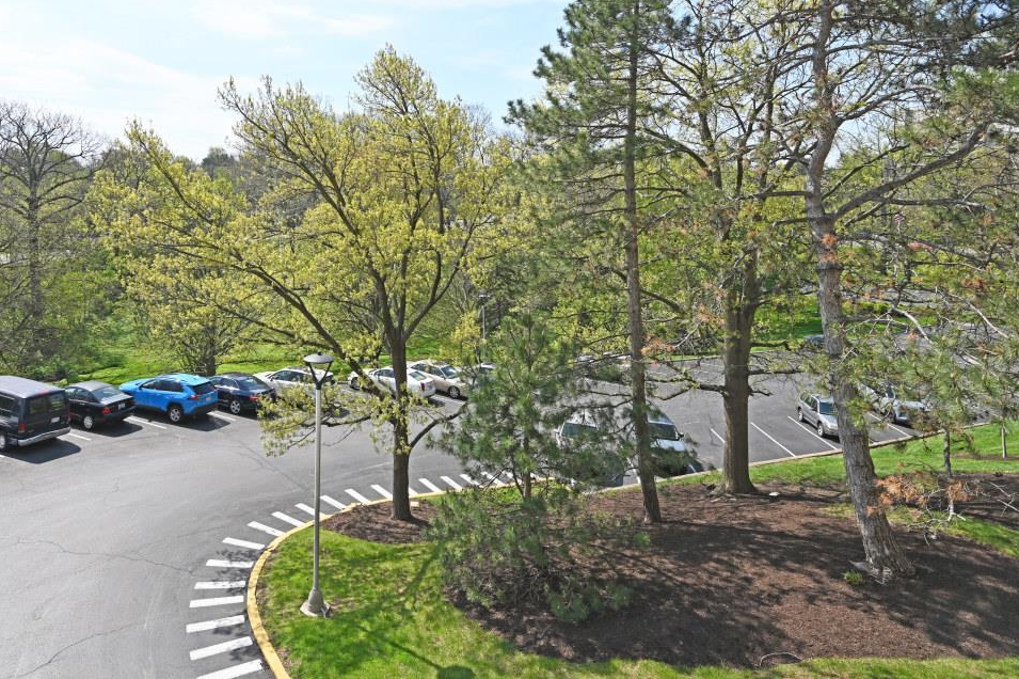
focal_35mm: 22
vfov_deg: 55.9
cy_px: 223
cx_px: 375
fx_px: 622
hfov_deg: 77.0
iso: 100
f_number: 7.1
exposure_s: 1/400
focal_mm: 14
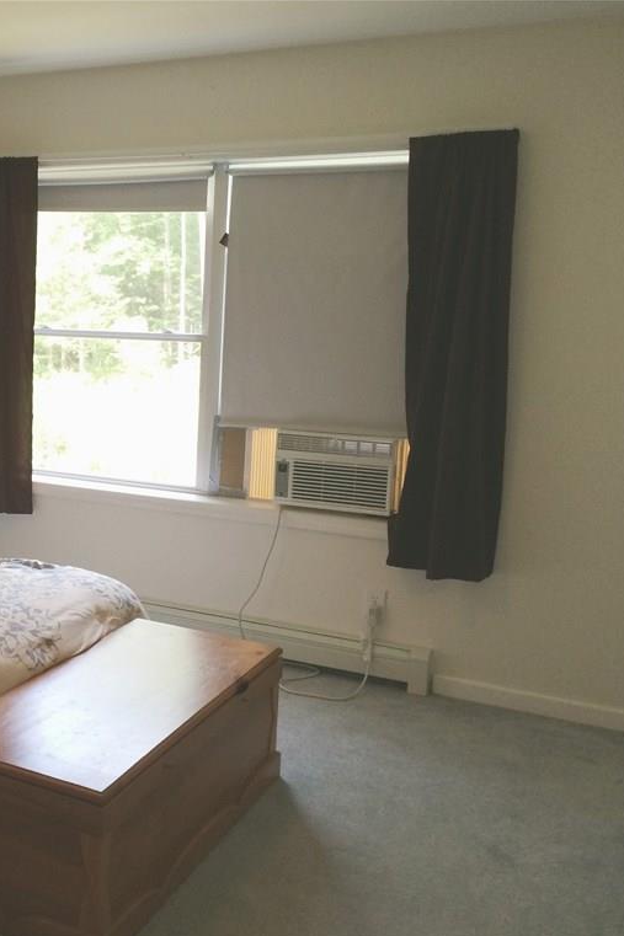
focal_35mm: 42
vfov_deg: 46.4
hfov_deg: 30.1
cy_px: 471
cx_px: 32
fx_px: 1092
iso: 50
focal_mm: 4.12
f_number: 2.2
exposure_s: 1/30
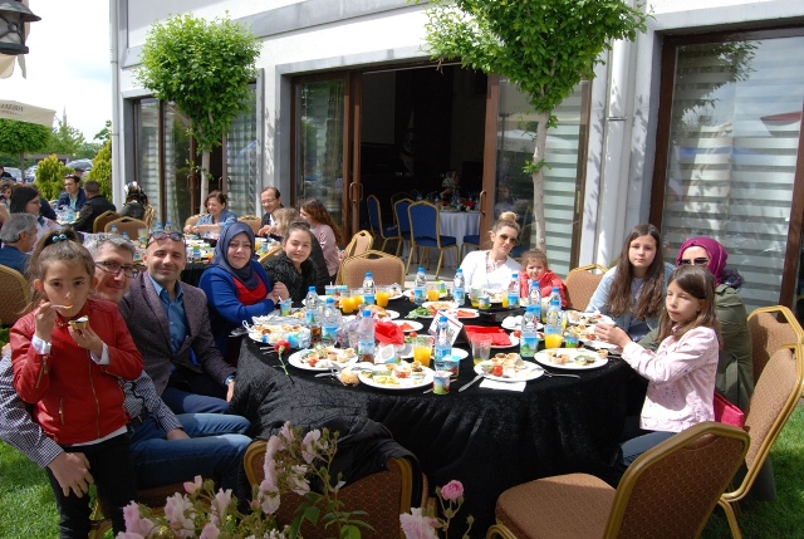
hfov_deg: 67.3
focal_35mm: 27
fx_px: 604
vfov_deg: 48.1
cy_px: 270
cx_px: 402
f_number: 9
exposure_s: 1/320
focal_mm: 18
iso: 400
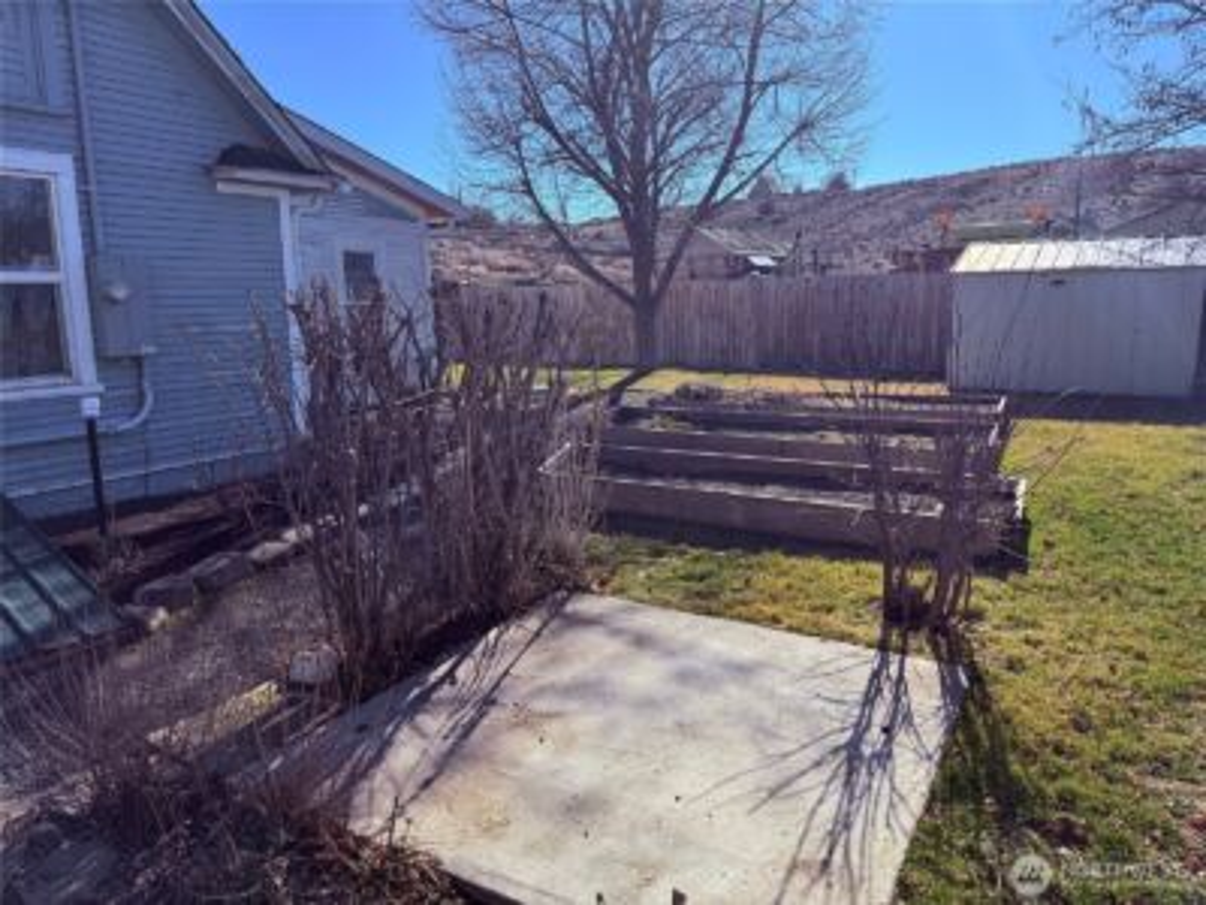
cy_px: 452
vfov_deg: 56.8
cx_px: 603
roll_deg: +1.7
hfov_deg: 71.6
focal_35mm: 24
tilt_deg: -9.4
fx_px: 836
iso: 100
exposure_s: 1/3953
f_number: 1.78
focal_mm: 6.76
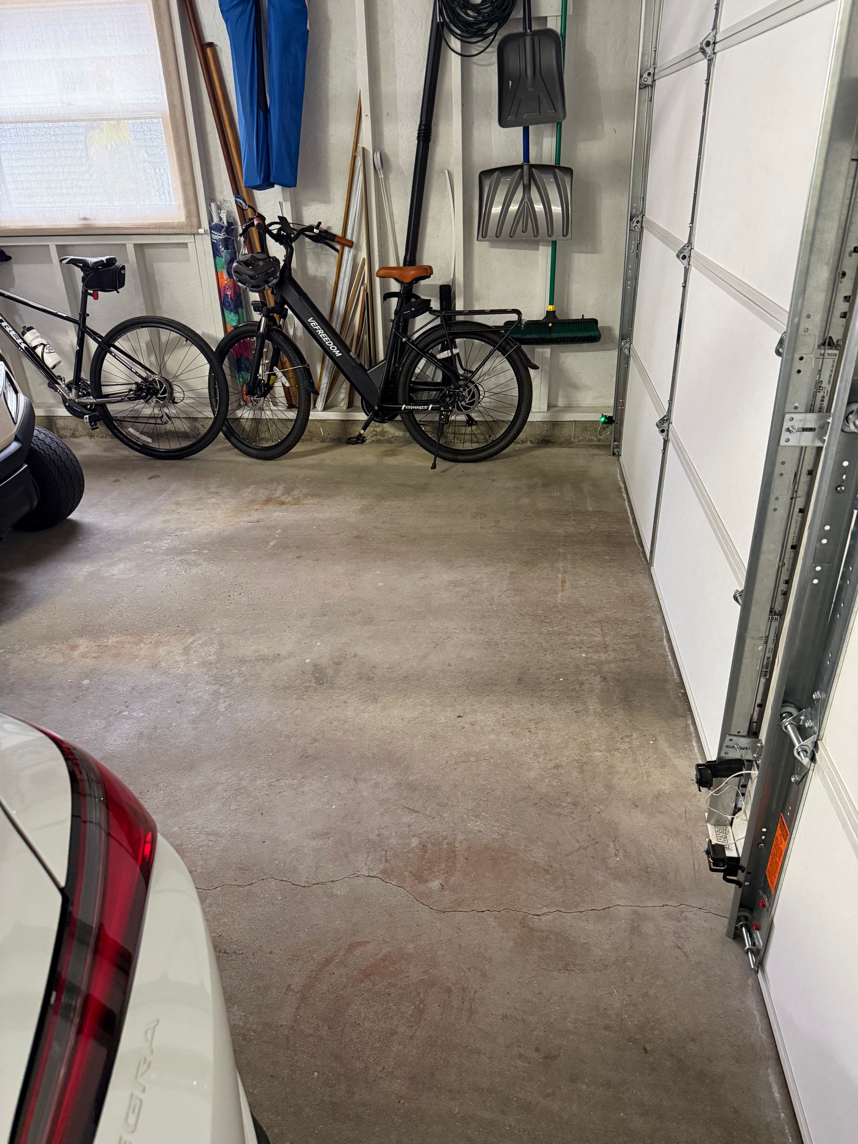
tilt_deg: -28.5
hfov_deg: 56.8
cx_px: 429
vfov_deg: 71.6
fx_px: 793
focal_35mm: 24
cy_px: 572
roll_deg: +0.7
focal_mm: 6.76
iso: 640
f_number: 1.78
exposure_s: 1/60
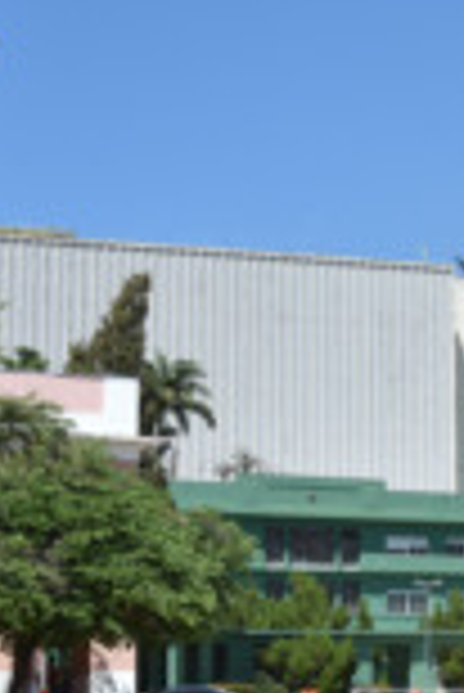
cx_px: 680
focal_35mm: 102
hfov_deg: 12.8
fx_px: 1967
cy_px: 410
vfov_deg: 20.0
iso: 320
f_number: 14
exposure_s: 1/200
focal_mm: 35
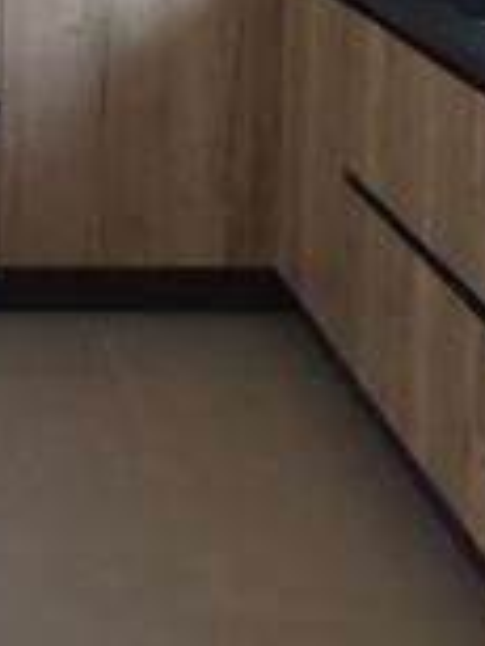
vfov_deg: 15.8
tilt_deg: -6.0
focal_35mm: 121
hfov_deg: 12.1
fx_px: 2257
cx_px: -59
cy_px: -89
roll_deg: -2.3
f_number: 2.2
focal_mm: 4.15
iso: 80
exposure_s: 1/33
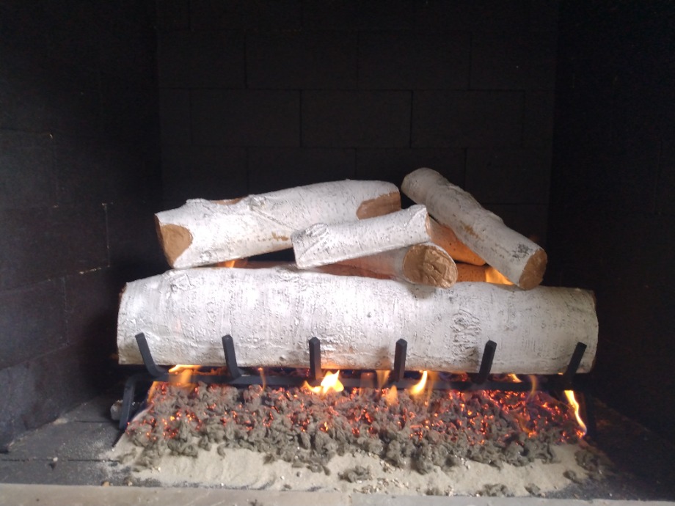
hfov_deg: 81.7
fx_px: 390
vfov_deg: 66.0
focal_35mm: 20
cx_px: 338
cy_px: 253
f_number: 2
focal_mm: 3.54
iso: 328
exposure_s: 1/30
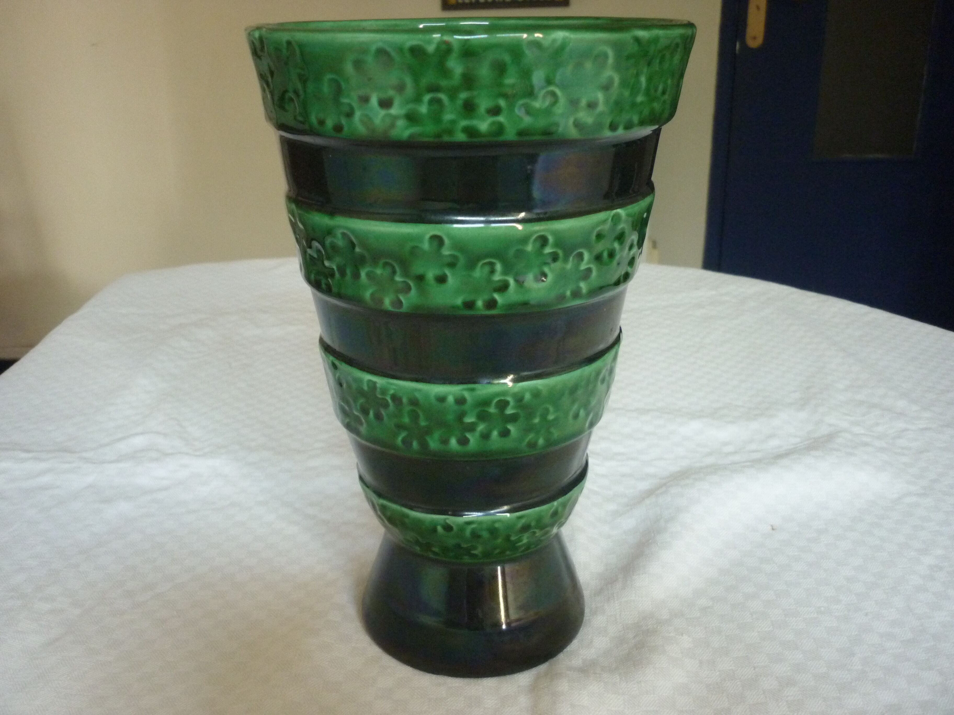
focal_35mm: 33
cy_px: 358
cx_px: 477
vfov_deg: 42.9
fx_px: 909
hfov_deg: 55.4
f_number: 2.8
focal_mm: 5.5
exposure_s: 1/30
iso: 400
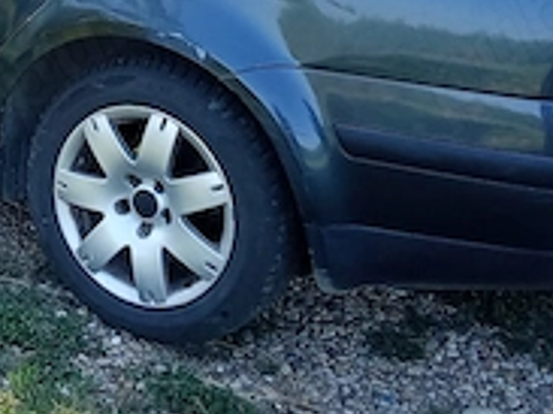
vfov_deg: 15.7
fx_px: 1469
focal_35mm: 92
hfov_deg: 20.5
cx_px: -21
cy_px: 0
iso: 100
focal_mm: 2.78
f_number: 2
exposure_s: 1/202
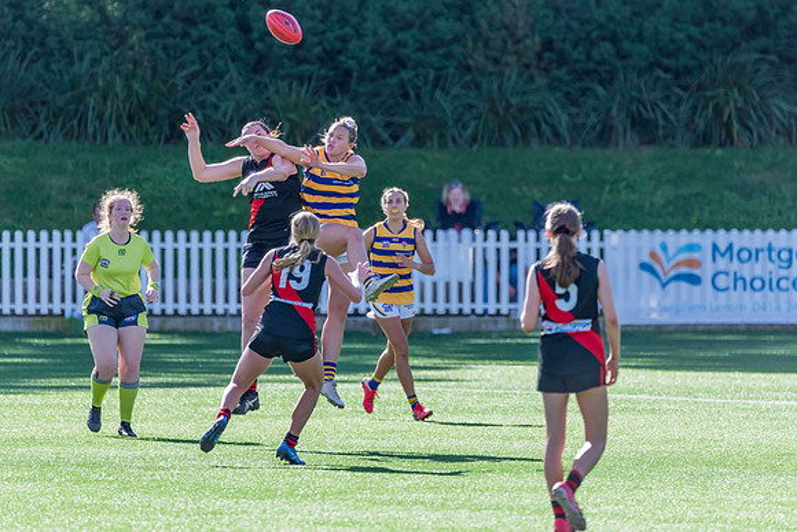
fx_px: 12100
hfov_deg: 3.8
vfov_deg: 2.5
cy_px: 227
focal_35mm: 546
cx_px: 378
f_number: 6.3
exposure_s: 1/1600
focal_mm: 460
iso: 800
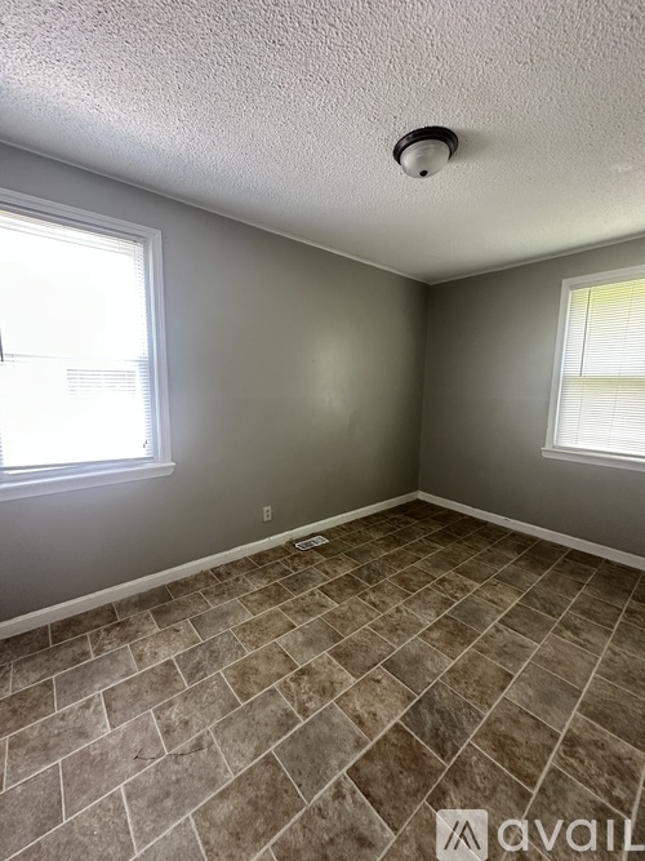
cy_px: 430
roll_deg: -1.5
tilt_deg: -7.3
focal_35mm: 14
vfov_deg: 102.1
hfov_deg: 85.7
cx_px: 322
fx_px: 348
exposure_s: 1/67
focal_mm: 2.22
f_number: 2.2
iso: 320
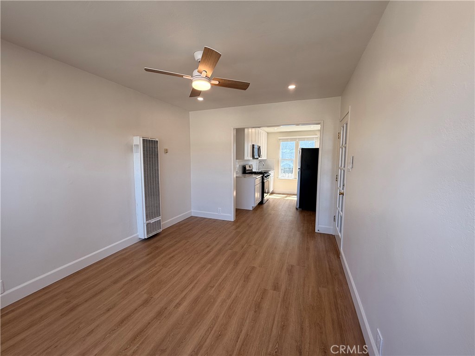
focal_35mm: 14
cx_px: 238
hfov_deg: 102.1
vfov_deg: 85.7
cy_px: 178
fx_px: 192
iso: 50
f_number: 2.2
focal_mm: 2.22
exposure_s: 1/121
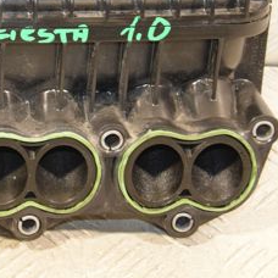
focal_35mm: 150
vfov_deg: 11.6
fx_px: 1363
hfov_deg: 11.5
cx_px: -13
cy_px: 40
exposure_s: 1/125
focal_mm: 42
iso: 1600
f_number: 5.6
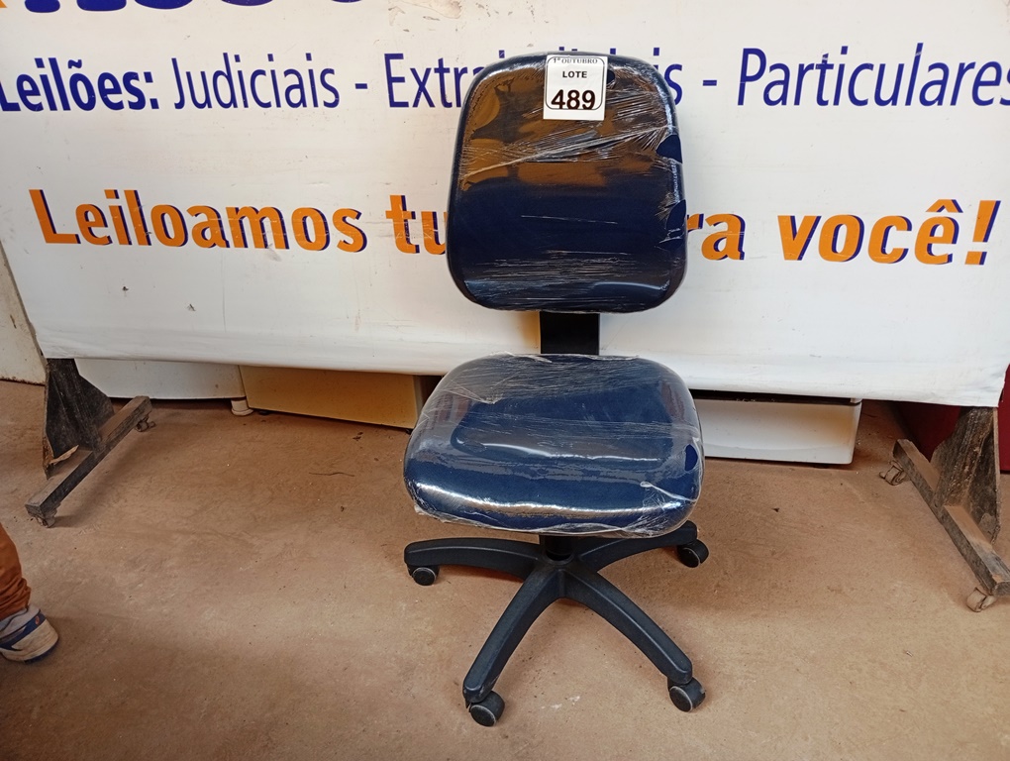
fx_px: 789
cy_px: 380
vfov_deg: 51.5
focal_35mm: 27
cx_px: 505
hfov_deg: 65.2
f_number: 1.8
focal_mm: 3.98
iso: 169
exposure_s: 1/60
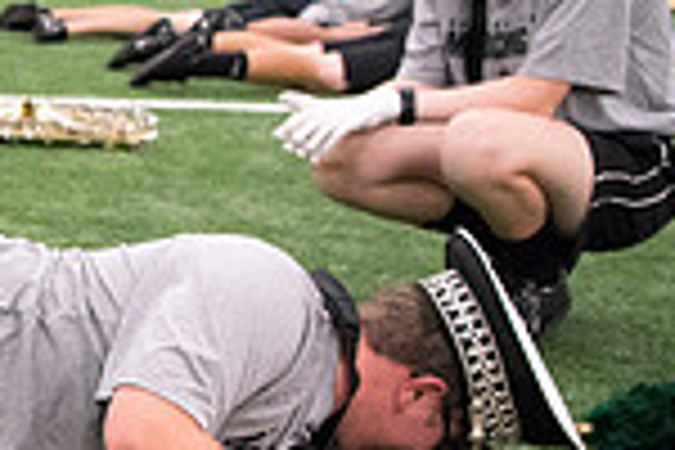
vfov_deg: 14.6
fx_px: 1744
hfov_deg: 18.2
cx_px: -472
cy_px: 398
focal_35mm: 93
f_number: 3.2
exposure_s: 1/320
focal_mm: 24
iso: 3200
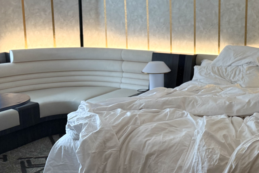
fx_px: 331
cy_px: 64
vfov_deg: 29.1
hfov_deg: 39.8
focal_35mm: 46
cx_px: 231
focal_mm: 6.76
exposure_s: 1/60
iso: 160
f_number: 1.78
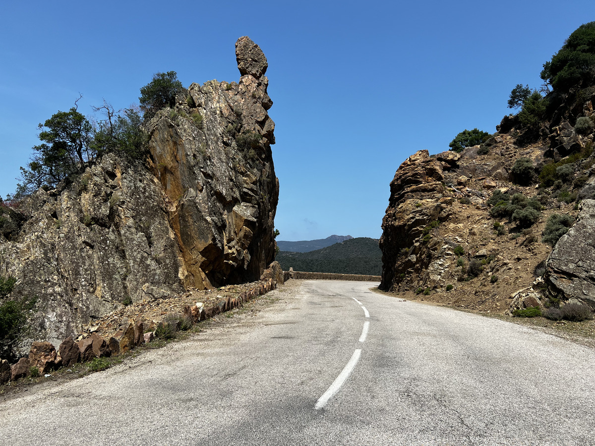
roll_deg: -1.4
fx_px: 447
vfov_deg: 53.1
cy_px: 223
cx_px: 298
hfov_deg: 67.3
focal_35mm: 26
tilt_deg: +5.1
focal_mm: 5.7
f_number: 1.5
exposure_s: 1/5076
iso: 50
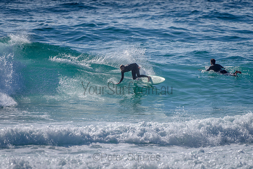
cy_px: 65
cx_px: 117
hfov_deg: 3.4
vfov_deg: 2.2
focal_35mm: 613
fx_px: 4310
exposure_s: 1/2000
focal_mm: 500
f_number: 5.6
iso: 90
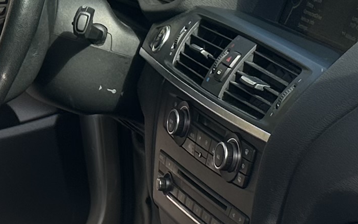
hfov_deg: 14.2
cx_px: 71
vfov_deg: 9.0
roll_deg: +5.9
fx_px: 1424
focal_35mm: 146
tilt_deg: -13.0
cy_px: 94
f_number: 1.78
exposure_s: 1/785
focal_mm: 6.86
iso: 80
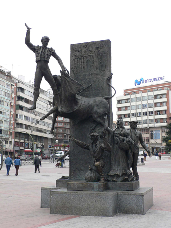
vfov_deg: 42.1
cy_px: 114
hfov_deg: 32.2
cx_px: 86
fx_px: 296
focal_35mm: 45
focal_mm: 6
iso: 100
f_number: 4
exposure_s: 1/200
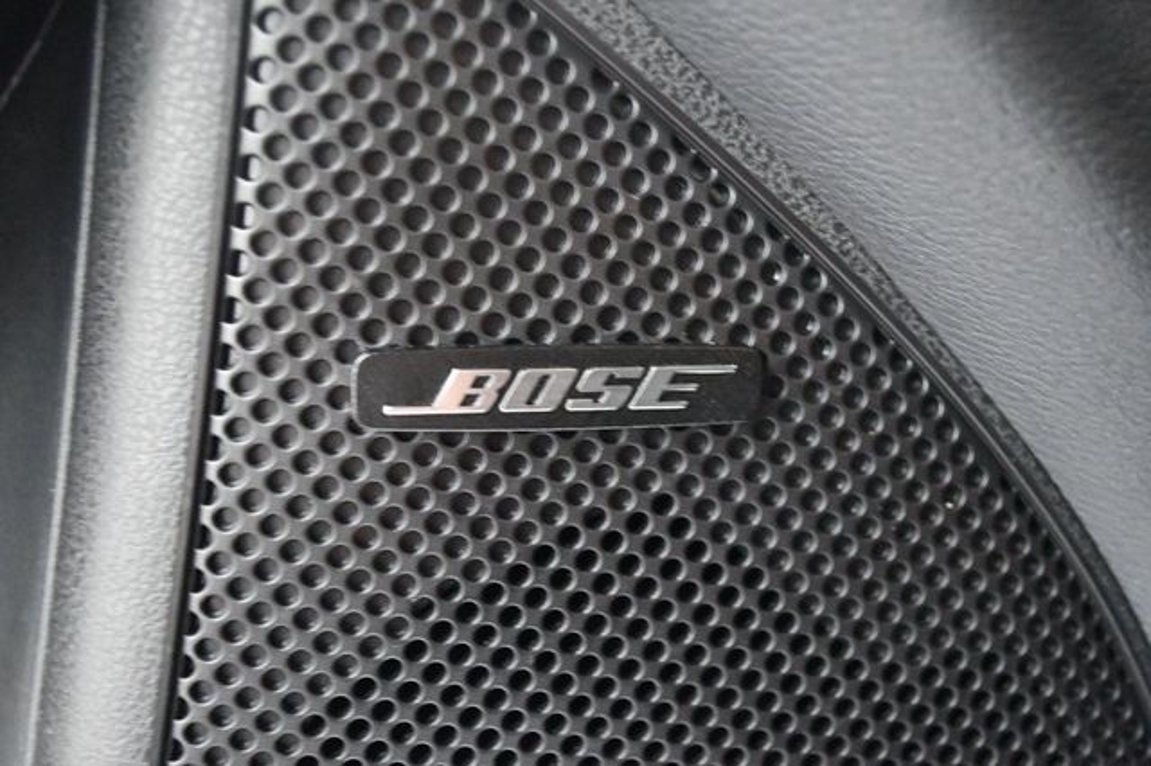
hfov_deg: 38.9
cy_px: 383
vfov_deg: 26.5
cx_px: 576
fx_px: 1630
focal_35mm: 51
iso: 12800
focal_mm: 34
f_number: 5
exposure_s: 1/25
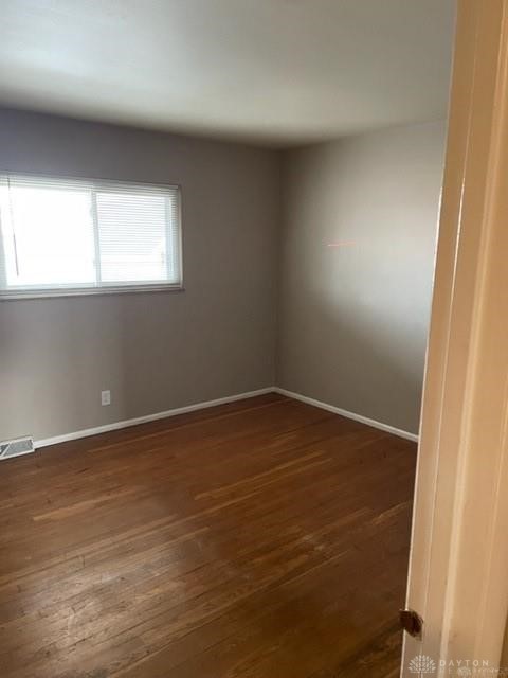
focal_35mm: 26
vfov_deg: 67.3
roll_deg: -1.1
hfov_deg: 53.1
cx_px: 254
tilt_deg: -12.5
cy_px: 339
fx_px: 509
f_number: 1.6
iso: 500
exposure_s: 1/40
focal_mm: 4.2
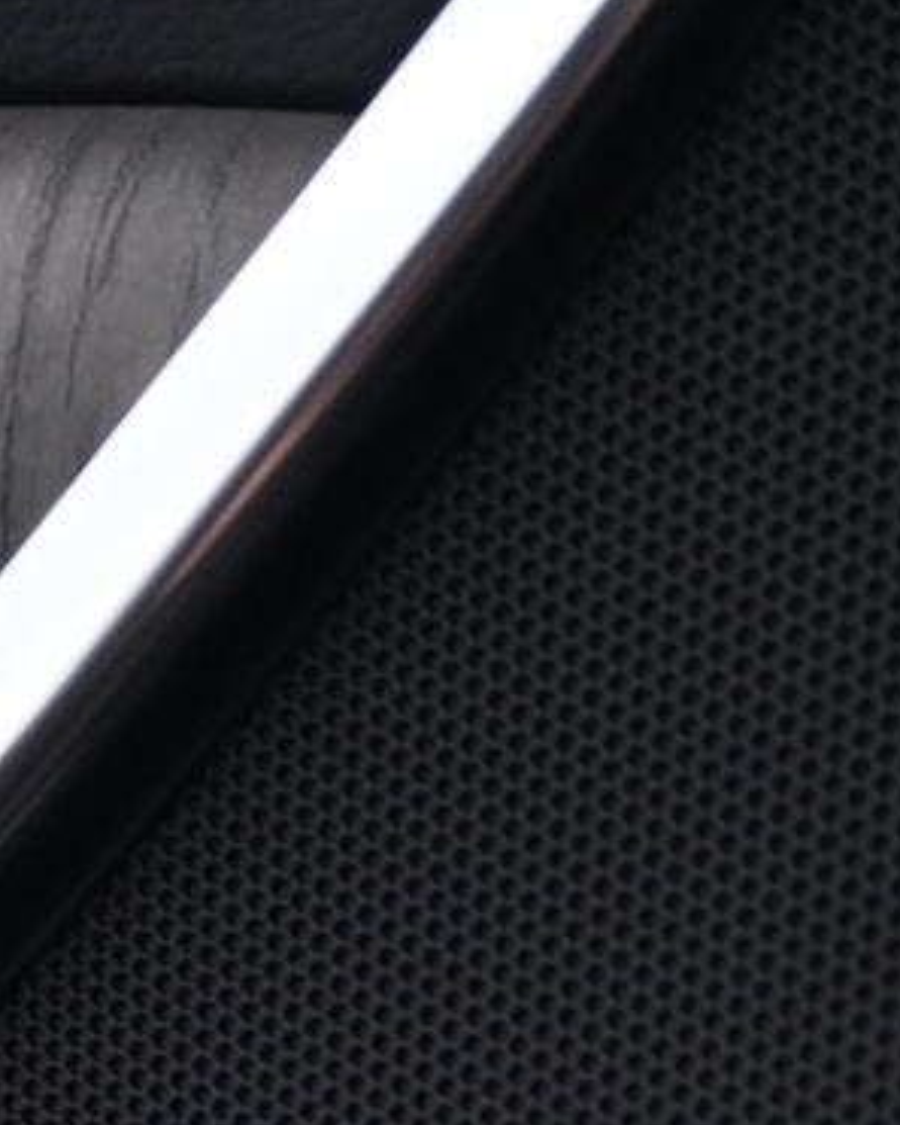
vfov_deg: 14.2
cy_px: 1556
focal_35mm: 129
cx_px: -264
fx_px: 4295
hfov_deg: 11.6
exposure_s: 1/13
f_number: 4
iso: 1600
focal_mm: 21
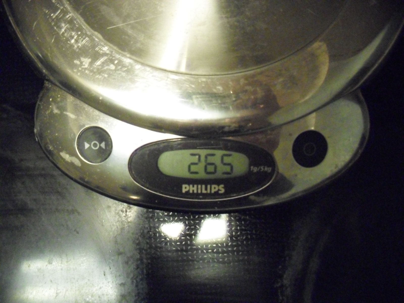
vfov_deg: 40.7
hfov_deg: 52.6
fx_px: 408
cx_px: 202
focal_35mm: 35
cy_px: 152
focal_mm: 6.3
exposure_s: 1/60
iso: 1600
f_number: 3.2
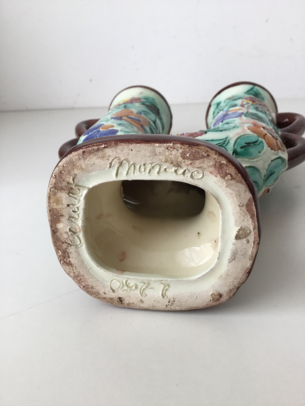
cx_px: 152
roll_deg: +6.5
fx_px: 364
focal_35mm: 31
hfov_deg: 45.4
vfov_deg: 58.4
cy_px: 203
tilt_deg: -26.6
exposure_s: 1/50
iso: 32
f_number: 2.4
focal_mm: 3.3
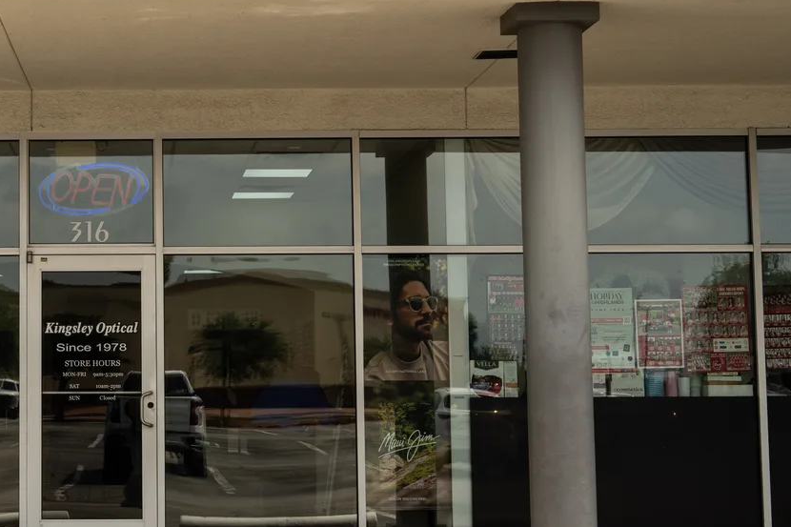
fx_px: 1801
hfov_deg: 24.2
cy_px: 200
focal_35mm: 82
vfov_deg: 16.6
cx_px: 98
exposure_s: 1/200
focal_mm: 42
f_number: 7.1
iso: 64
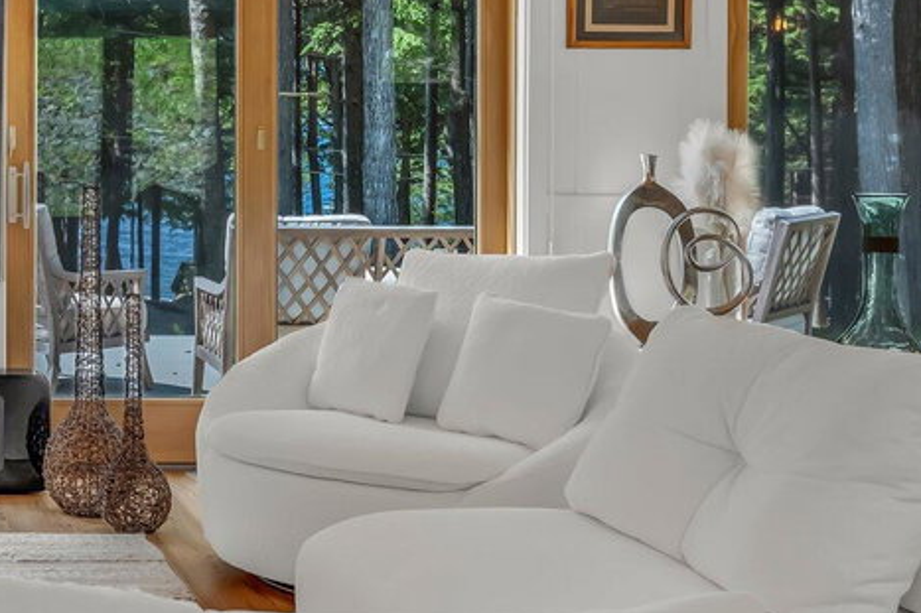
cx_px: -198
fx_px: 1892
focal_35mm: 74
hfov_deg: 24.6
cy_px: 134
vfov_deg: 18.3
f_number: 8
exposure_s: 1/30
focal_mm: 30
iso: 640
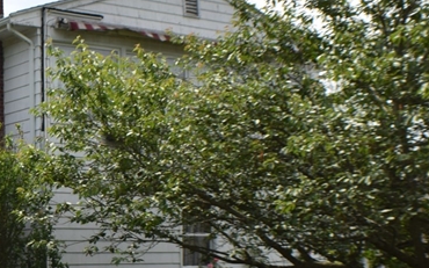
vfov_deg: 11.9
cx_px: -54
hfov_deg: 18.2
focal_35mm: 110
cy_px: 211
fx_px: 1286
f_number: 11
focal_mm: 26
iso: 100
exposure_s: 1/200
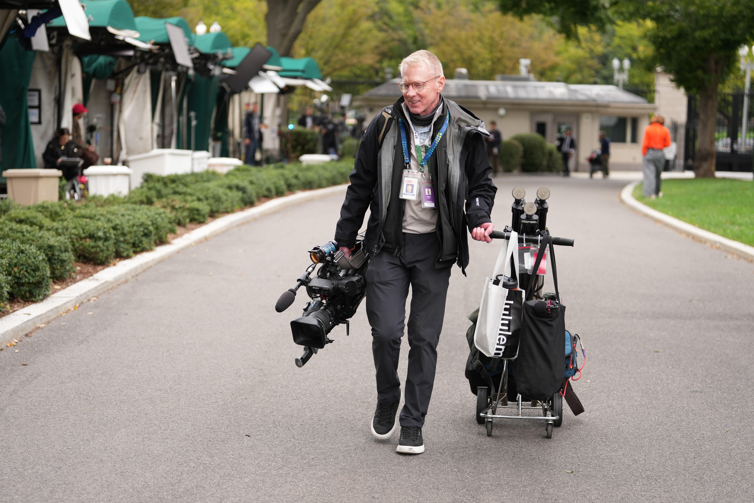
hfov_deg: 28.8
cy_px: 252
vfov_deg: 19.5
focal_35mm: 70
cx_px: 377
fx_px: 1466
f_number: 2.8
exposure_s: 1/800
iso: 320
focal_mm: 70
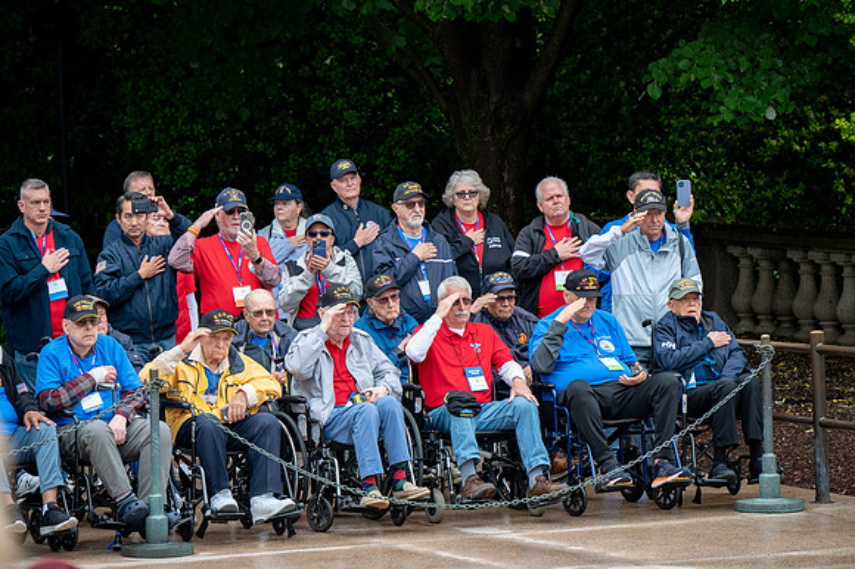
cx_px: 428
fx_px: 4747
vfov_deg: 6.9
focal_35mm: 200
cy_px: 284
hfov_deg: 10.3
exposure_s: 1/100
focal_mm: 200
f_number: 6.3
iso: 320
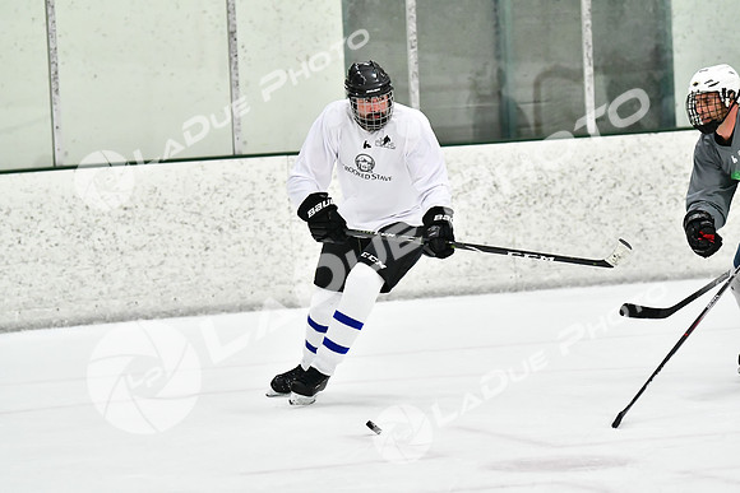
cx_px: 370
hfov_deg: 10.2
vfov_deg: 6.8
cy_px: 246
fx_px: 4163
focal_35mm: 202
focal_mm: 135
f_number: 2.8
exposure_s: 1/1600
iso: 6400
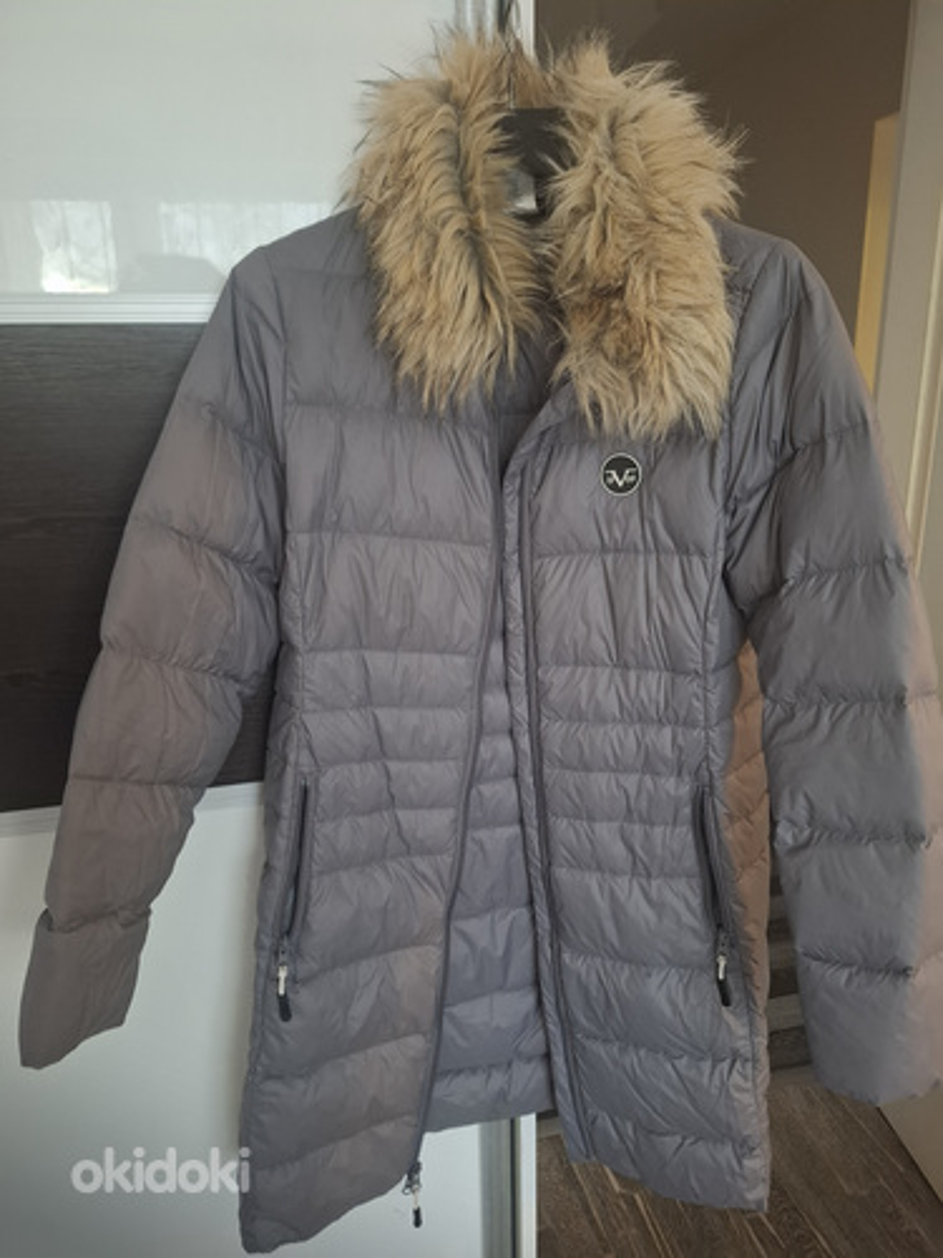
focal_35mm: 23
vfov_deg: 73.9
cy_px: 629
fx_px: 835
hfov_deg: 58.9
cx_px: 472
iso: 400
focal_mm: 5.54
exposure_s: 1/25
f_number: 1.8
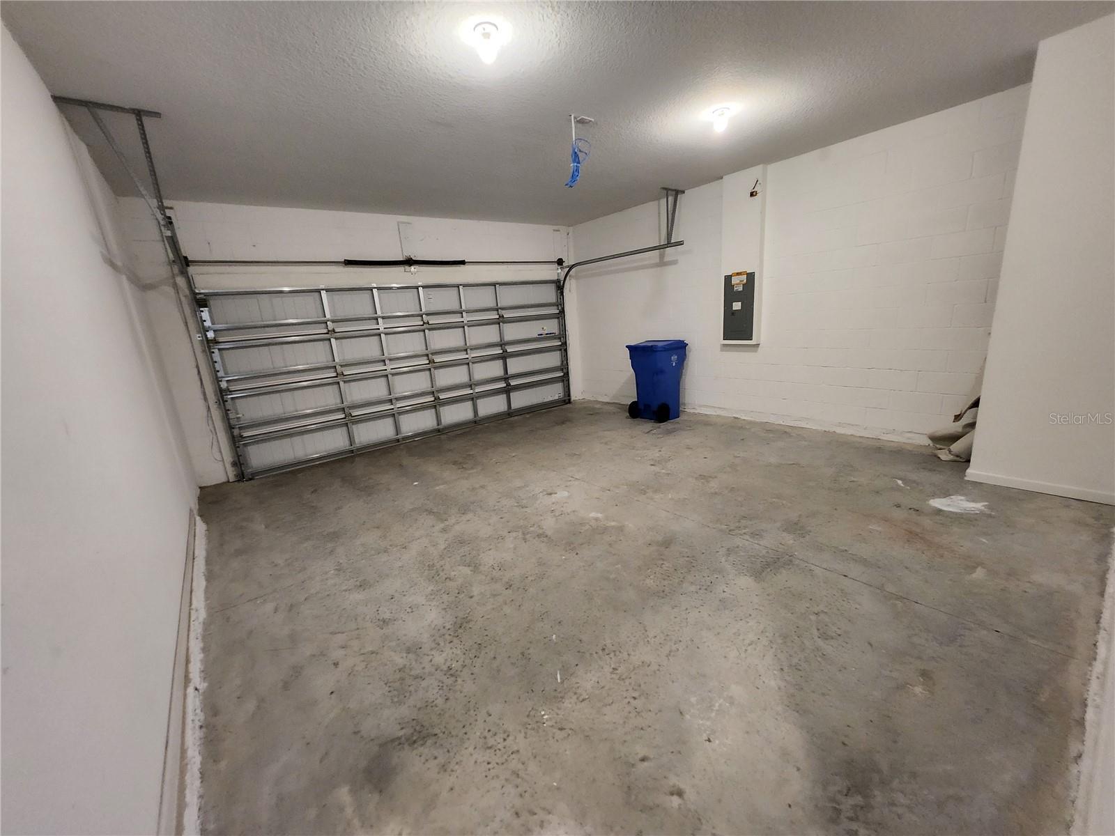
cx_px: 558
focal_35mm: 13
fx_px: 419
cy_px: 418
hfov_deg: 106.2
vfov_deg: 89.9
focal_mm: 1.74
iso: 640
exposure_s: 1/30
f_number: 2.2
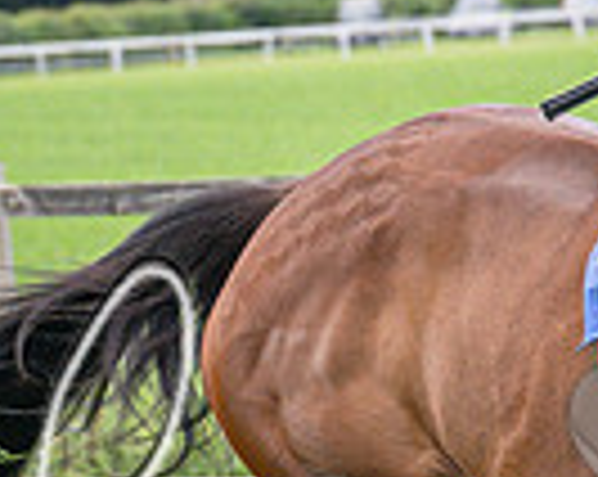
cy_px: 236
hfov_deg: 3.6
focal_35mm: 536
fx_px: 9472
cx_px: 649
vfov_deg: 2.9
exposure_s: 1/1600
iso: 400
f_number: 4
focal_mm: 70
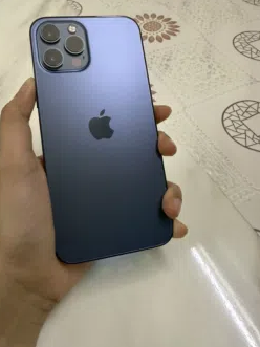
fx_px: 291
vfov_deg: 61.5
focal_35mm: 29
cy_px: 153
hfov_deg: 48.1
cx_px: 112
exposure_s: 1/60
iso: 500
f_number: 2.2
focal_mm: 2.22
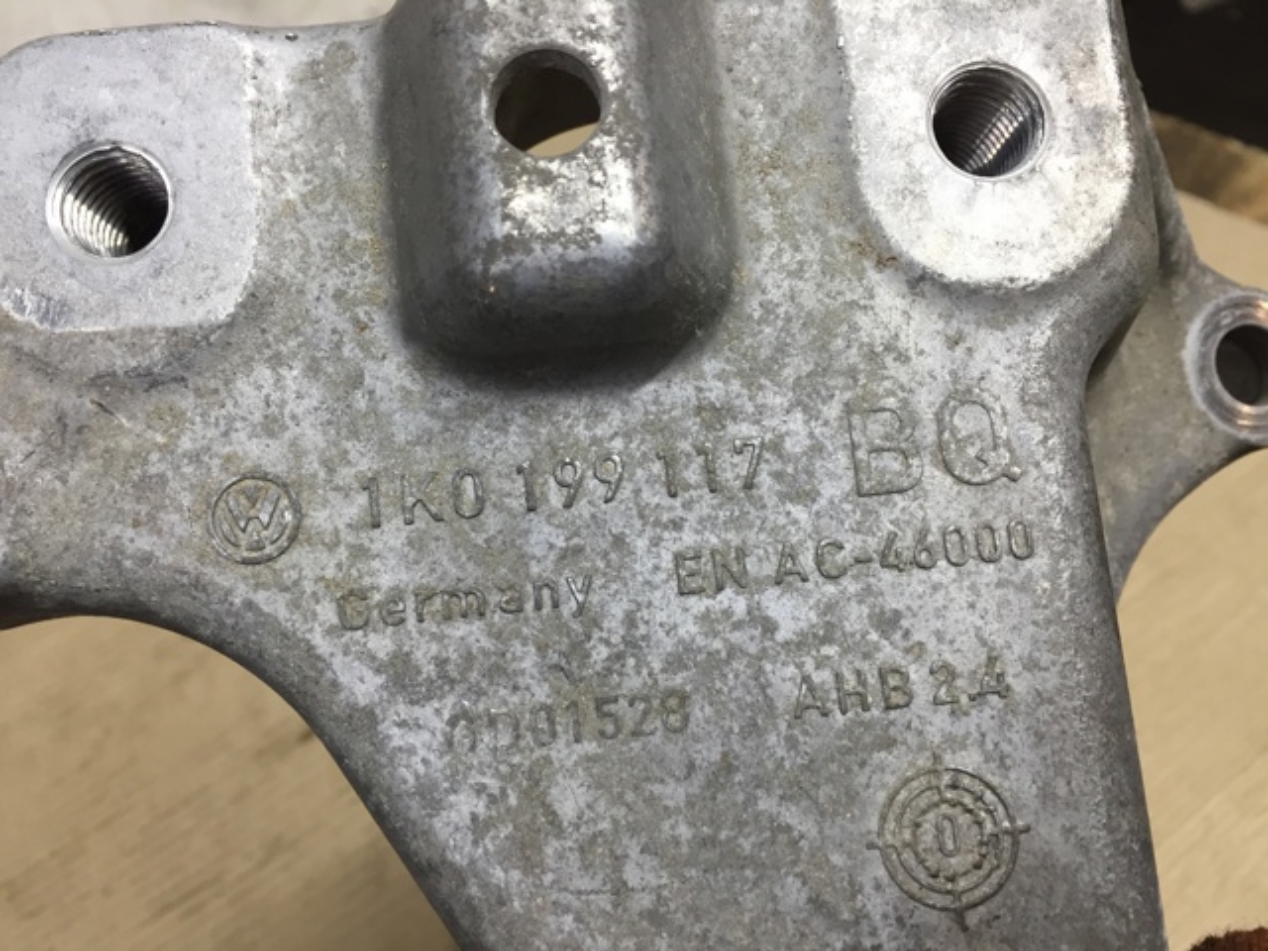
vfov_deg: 48.2
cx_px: 634
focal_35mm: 29
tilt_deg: -43.4
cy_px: 476
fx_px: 1062
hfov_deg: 61.7
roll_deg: +16.0
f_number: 2.2
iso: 40
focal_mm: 4.15
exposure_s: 1/33
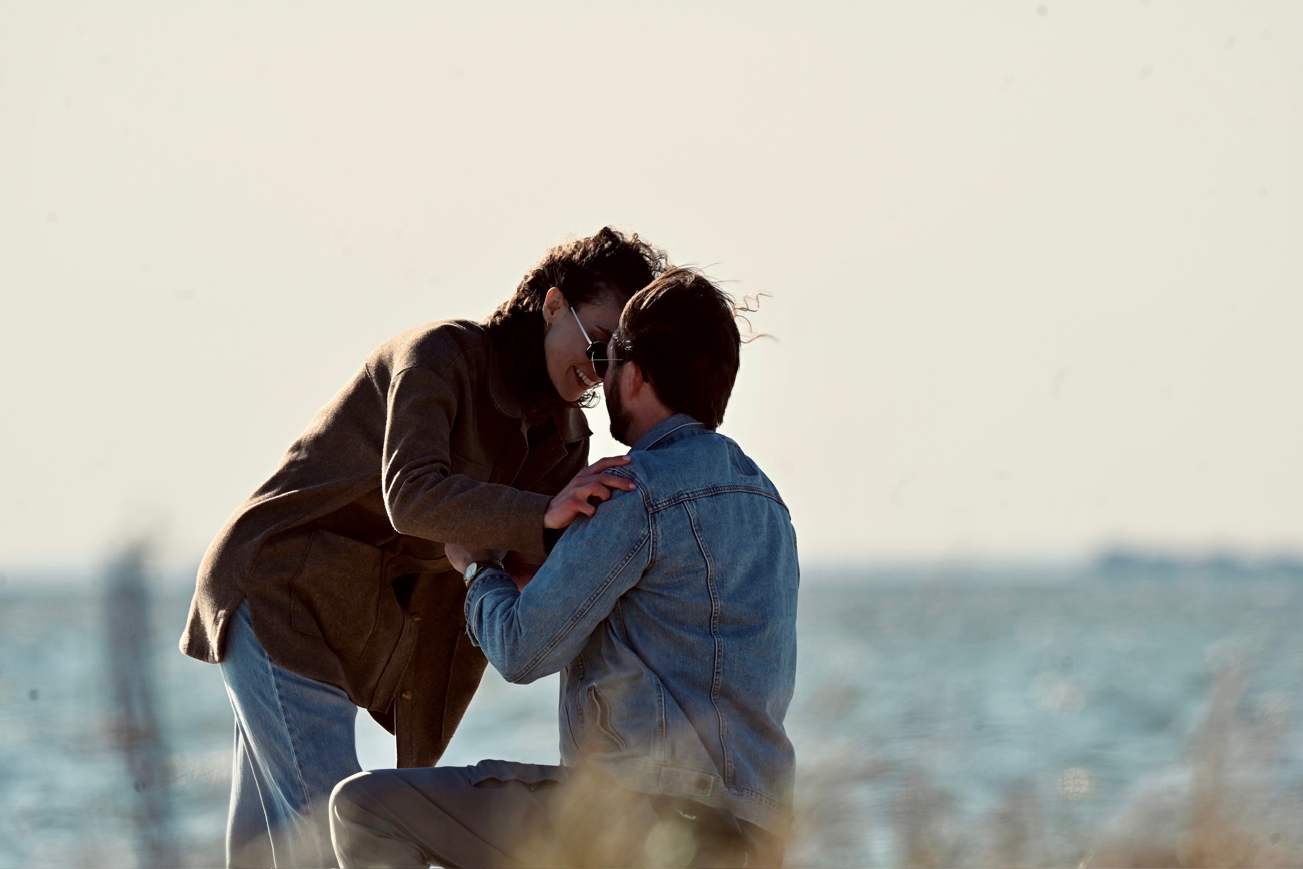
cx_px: 652
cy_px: 434
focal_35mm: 600
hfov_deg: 3.4
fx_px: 21715
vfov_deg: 2.3
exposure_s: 1/500
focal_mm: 600
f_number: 8
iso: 200
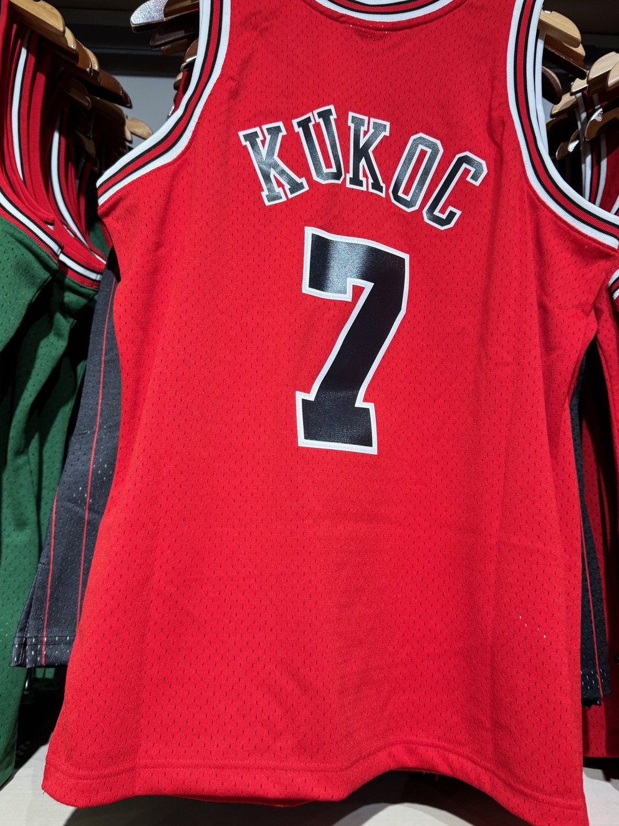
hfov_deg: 48.2
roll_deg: -0.1
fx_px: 691
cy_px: 386
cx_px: 315
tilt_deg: +13.9
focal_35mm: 29
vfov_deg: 61.6
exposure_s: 1/60
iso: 125
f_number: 1.78
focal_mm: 6.86
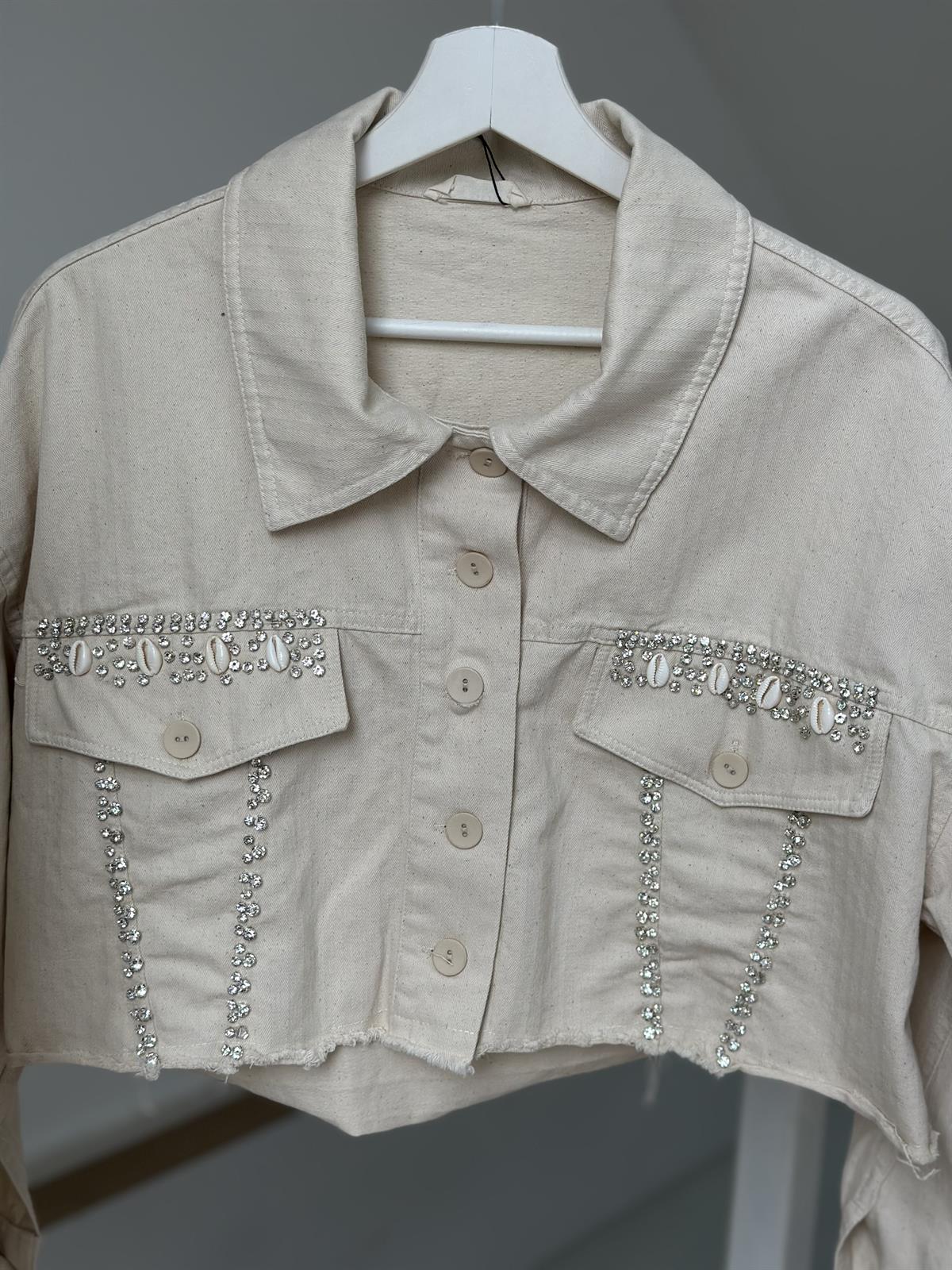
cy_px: 635
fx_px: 1760
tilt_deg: -12.6
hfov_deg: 30.3
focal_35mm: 48
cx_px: 476
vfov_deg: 39.7
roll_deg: -3.1
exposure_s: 1/681
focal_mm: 6.86
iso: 80
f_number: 1.78
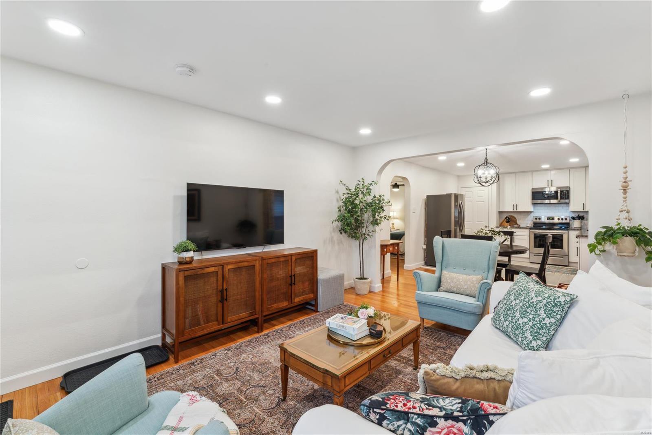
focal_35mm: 16
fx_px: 288
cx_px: 326
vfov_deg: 74.1
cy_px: 218
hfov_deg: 97.1
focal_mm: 15.9
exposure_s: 1/1.67
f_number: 13
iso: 100
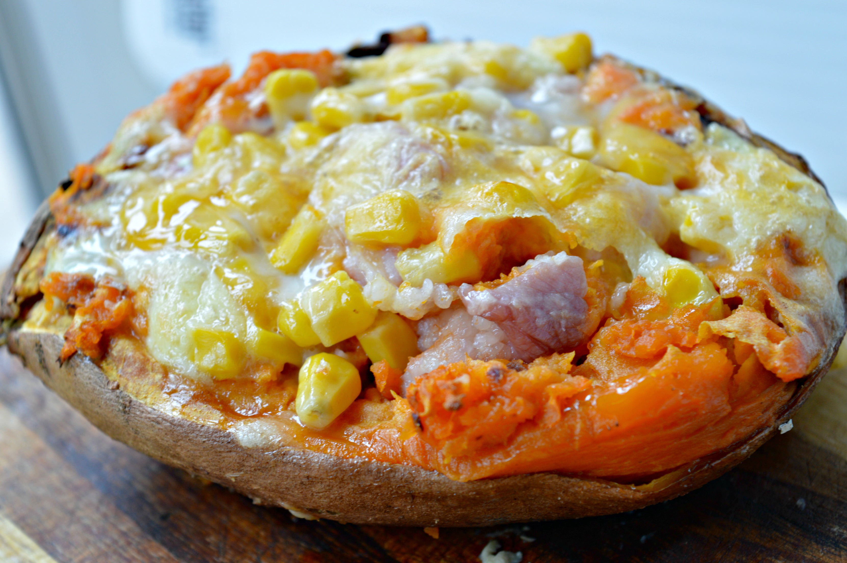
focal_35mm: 82
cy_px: 282
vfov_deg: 16.5
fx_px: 1939
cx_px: 424
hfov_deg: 24.6
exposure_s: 1/15
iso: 200
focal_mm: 55
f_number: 5.6
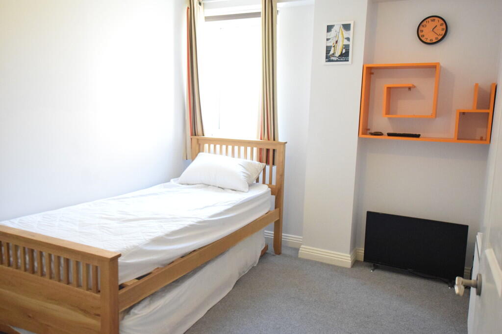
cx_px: 251
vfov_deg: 43.6
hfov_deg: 61.9
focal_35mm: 30
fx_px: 418
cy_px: 167
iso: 6400
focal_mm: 20
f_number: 5
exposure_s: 1/100
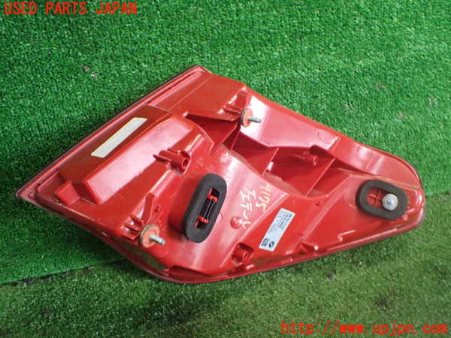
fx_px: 391
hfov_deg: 60.0
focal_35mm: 30
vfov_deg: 46.8
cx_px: 226
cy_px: 169
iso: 800
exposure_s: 1/125
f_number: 2.3
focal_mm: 5.4
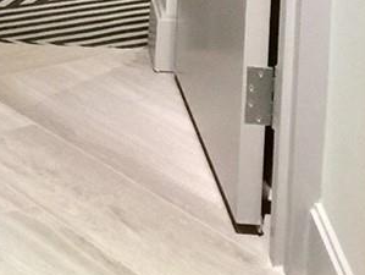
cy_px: -266
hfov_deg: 12.0
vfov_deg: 9.1
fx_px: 1636
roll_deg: -1.8
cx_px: -228
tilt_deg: -9.9
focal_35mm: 155
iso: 100
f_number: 2.2
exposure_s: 1/15
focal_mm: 4.15
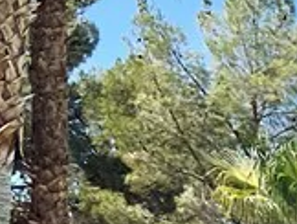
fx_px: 1409
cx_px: 764
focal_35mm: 164
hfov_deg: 10.1
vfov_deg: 8.1
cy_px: 599
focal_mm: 5.7
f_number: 1.5
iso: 50
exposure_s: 1/6993
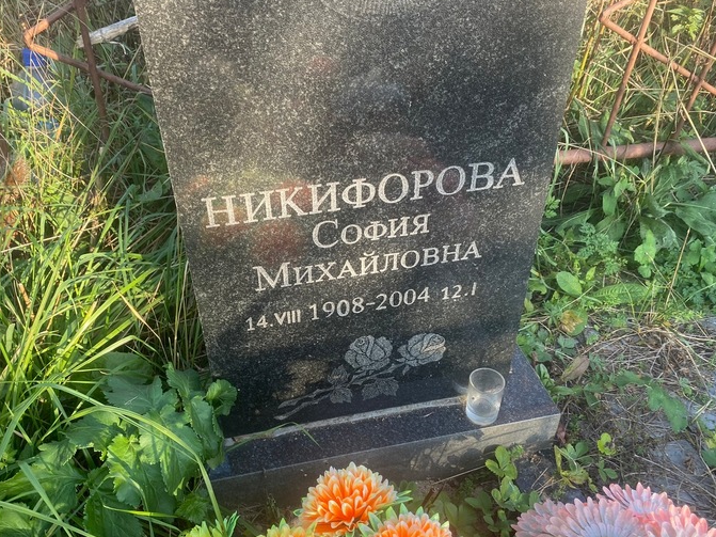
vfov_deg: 45.4
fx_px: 641
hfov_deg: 58.3
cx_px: 331
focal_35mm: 31
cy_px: 294
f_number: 1.8
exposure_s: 1/186
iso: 32
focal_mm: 4.25
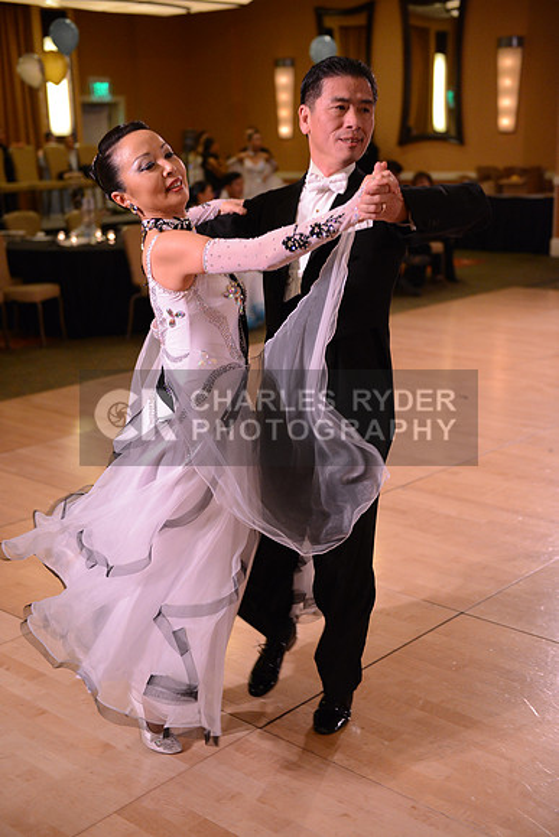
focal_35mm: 48
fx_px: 1117
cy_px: 418
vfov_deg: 41.1
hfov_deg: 28.1
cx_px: 280
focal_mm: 48
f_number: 2.8
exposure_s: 1/200
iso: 2500
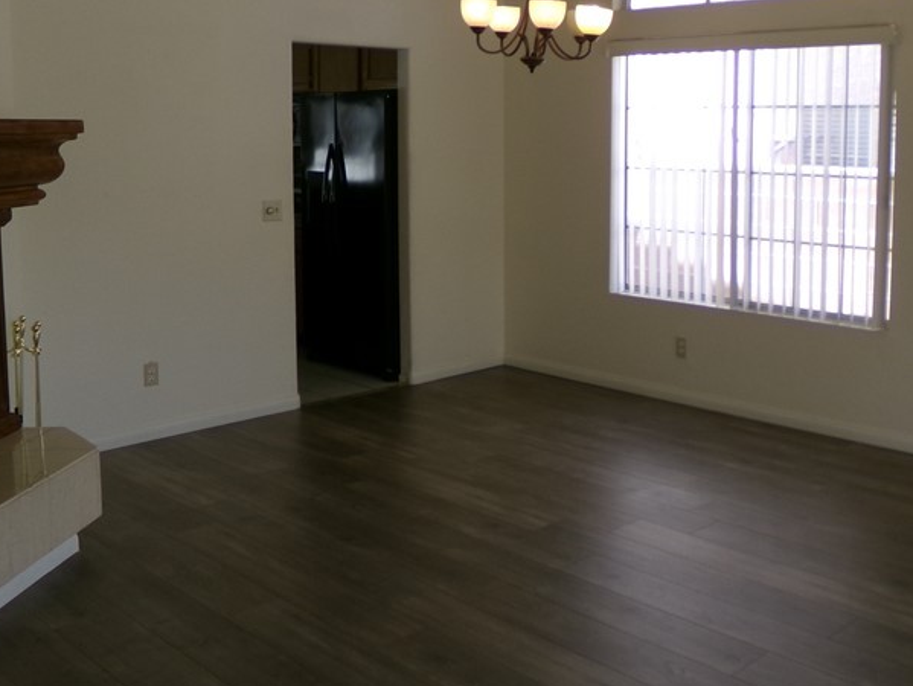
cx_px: 611
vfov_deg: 34.7
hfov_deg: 45.0
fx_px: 1082
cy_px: 207
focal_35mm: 41
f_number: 3.7
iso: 100
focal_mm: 4.3
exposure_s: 1/70
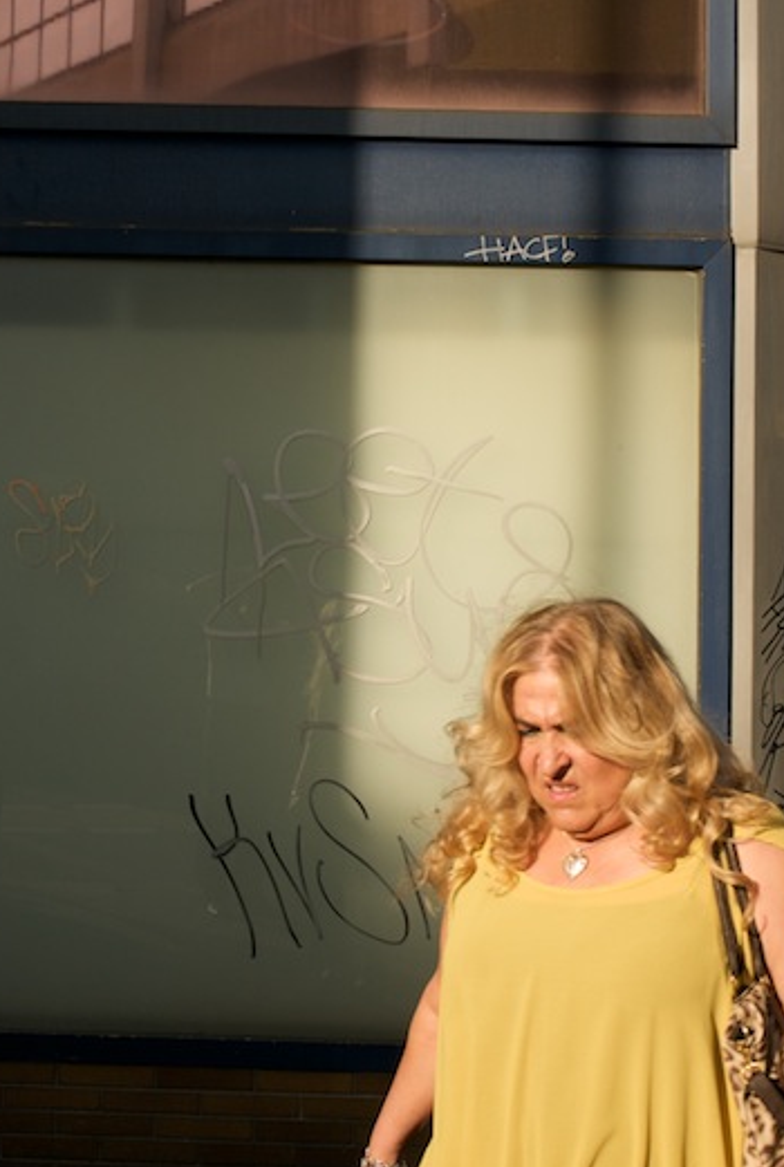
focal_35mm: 56
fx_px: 1820
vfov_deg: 35.4
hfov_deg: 24.1
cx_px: 222
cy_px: 461
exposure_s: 1/180
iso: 160
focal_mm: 28
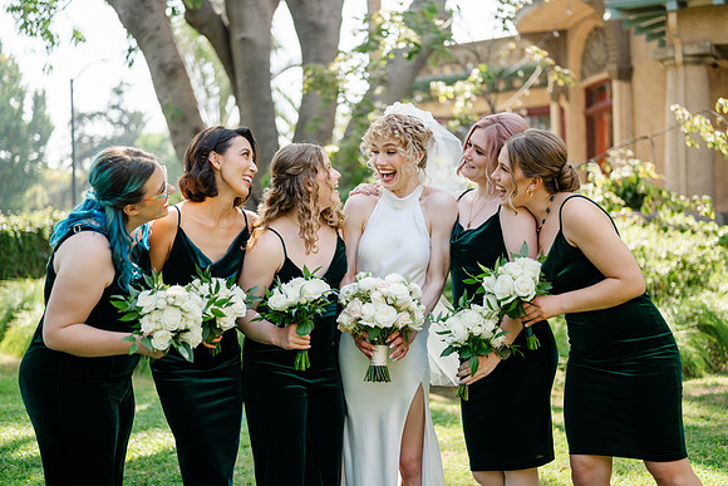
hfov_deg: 39.6
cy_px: 243
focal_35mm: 50
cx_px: 364
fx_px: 1011
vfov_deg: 27.0
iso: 64
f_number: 1.8
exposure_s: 1/800
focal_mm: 50
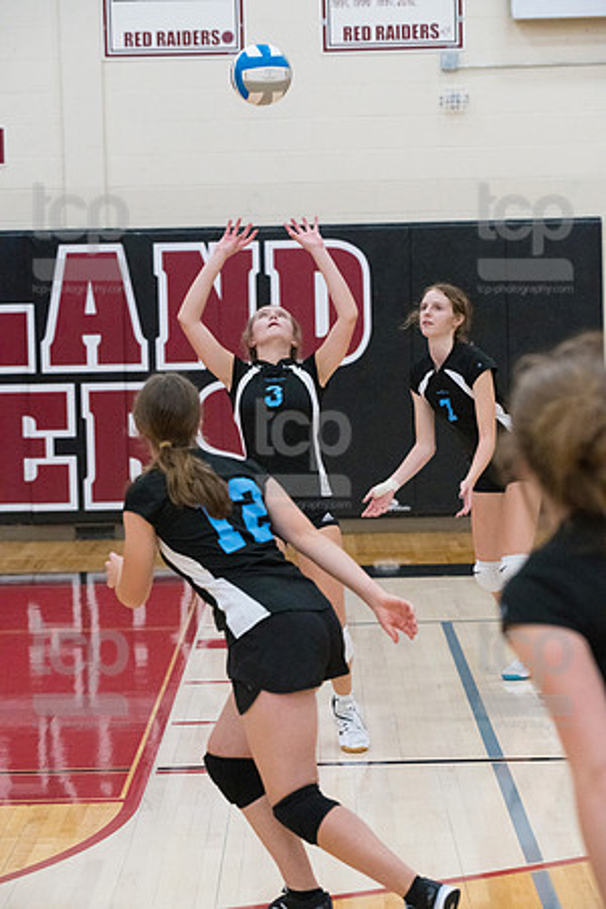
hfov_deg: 13.4
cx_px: 303
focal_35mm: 102
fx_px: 2575
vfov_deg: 20.0
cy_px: 454
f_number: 4.5
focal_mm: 102
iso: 6400
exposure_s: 1/1000
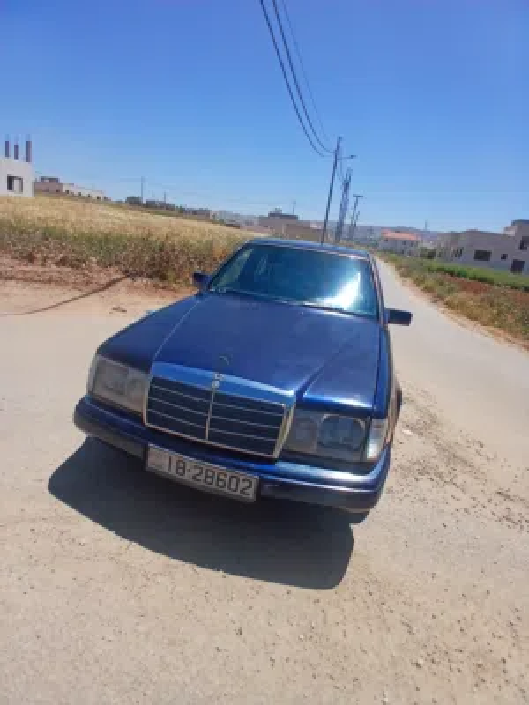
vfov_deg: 91.0
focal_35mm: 17
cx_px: 264
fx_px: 346
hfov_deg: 74.7
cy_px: 352
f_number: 2.2
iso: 50
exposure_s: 1/1873
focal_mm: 1.4
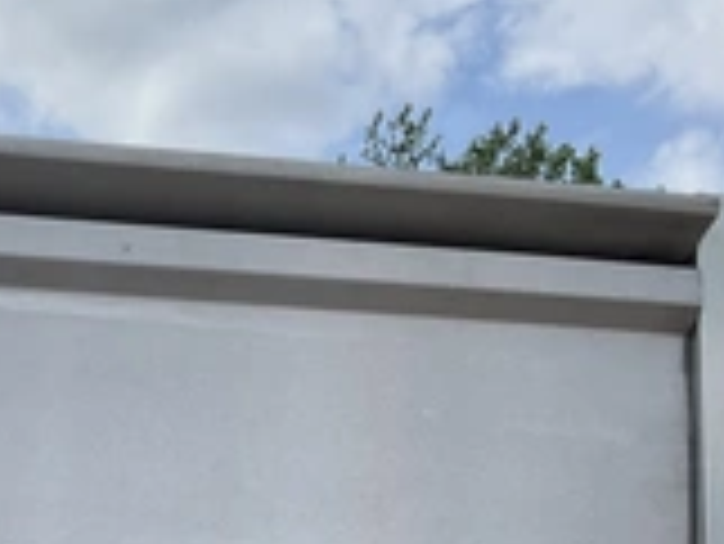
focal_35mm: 72
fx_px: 1507
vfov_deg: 19.7
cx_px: 0
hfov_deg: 25.7
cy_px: 580
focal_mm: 3
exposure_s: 1/1577
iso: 25
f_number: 1.8
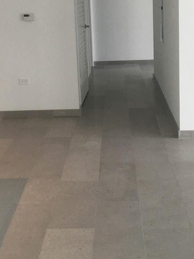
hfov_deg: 28.6
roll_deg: +2.8
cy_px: 54
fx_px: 381
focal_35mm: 51
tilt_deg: -8.8
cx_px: 93
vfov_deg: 36.3
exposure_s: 1/30
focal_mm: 4.15
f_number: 2.2
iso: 25
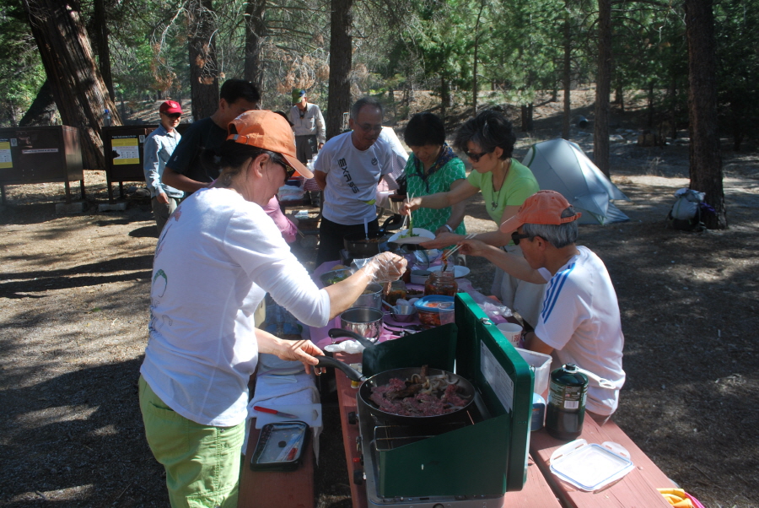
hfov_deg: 67.3
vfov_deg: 48.0
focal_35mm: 27
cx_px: 380
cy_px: 254
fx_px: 570
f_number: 6.3
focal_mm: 18
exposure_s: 1/160
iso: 100
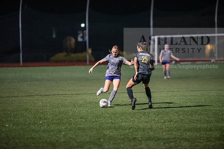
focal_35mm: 200
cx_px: 112
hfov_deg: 10.3
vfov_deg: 6.9
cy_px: 74
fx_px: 1245
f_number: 2.8
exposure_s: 1/1000
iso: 8000
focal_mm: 200
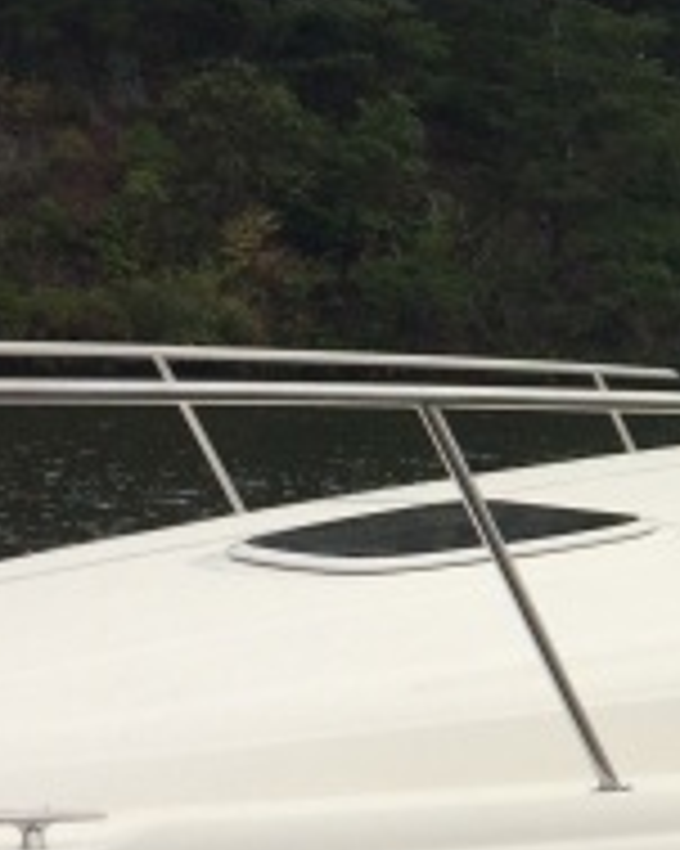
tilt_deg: +2.0
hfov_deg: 11.8
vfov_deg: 16.0
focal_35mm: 120
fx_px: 3021
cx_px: 1261
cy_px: 400
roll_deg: -2.0
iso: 32
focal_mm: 4.15
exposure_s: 1/3425
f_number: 2.2
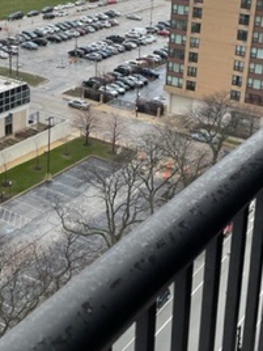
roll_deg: -2.4
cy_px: 92
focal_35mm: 62
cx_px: 99
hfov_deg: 23.6
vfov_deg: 30.7
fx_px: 628
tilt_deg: -19.6
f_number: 1.6
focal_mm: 4.2
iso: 32
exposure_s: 1/3401
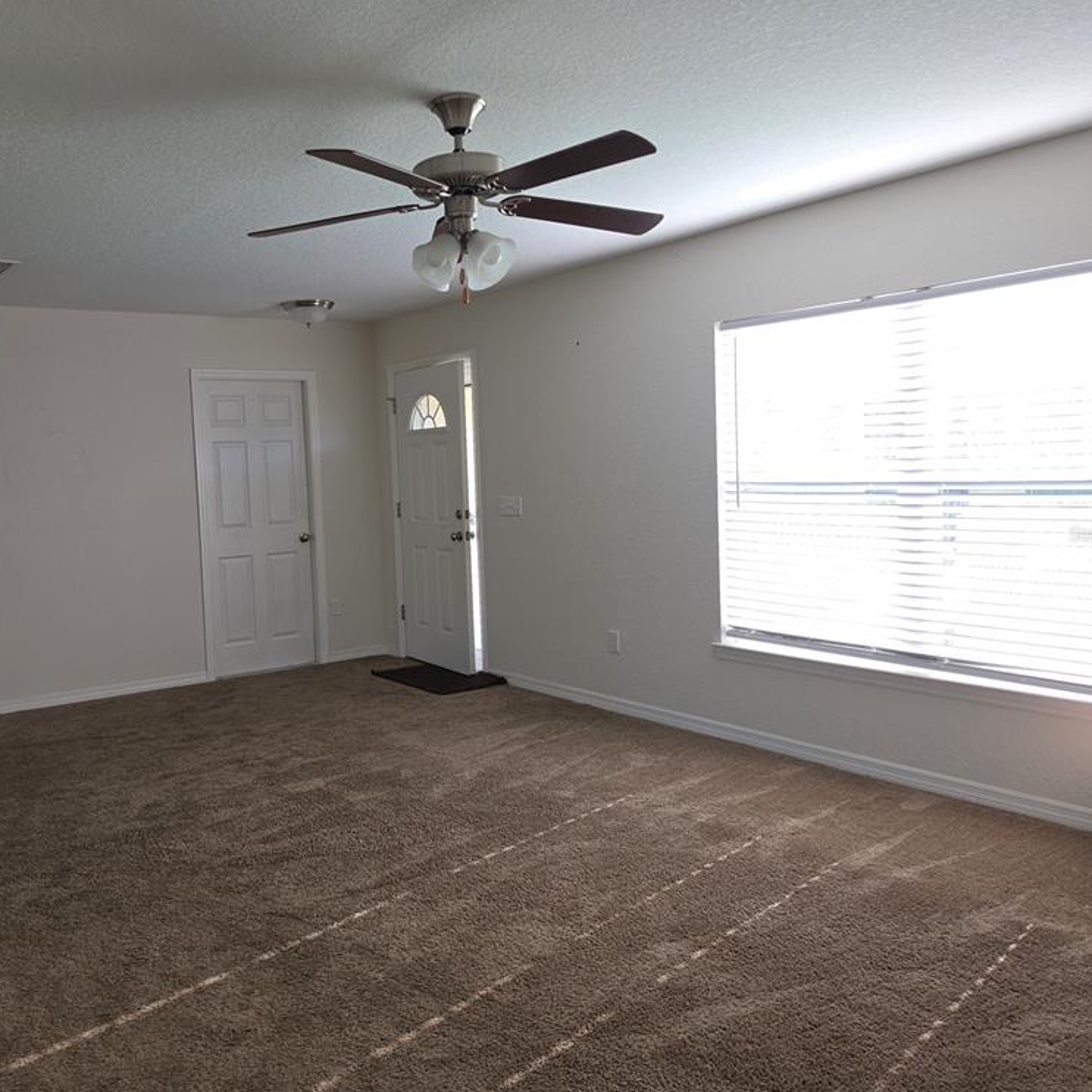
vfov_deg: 57.3
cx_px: 406
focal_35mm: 28
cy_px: 534
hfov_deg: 56.6
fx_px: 999
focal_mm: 6.5
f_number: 1.4
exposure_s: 1/60
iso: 16
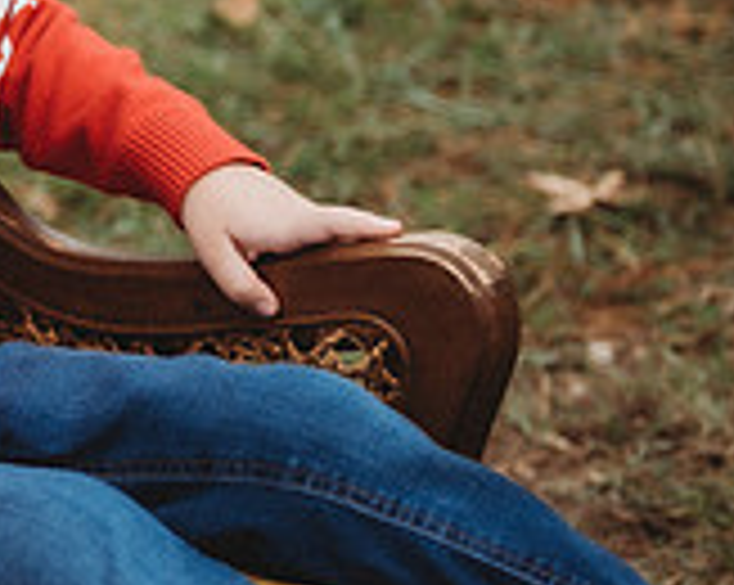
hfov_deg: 10.0
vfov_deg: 8.3
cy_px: -119
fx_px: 3992
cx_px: -554
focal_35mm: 184
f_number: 2.8
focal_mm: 55
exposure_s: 1/320
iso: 100
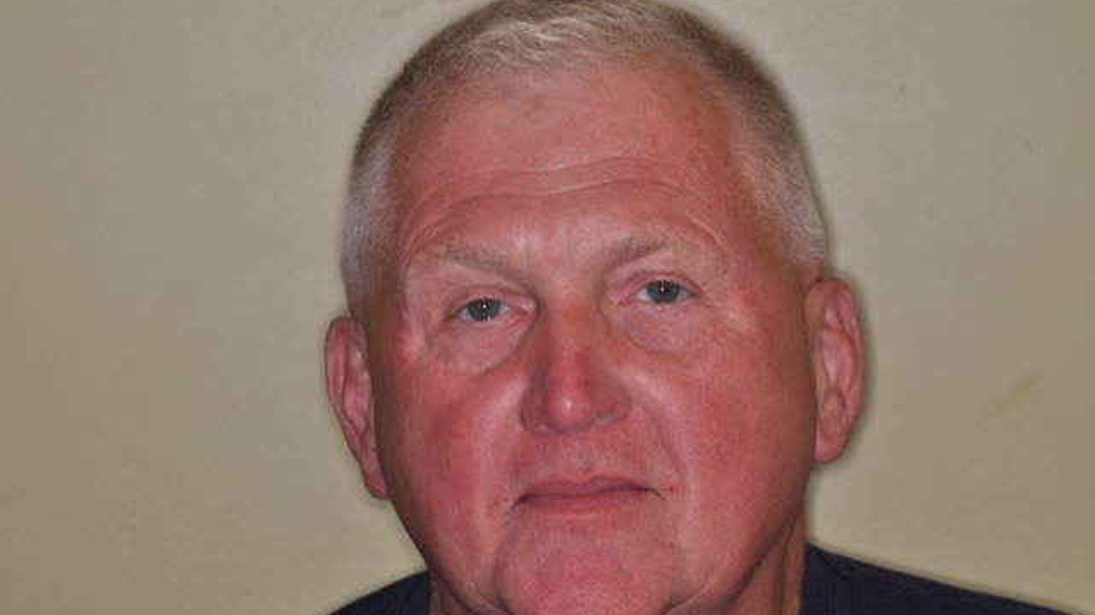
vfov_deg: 7.3
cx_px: 548
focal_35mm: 166
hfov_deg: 13.0
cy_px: 356
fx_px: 4805
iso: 200
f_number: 8
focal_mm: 105
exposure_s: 1/125
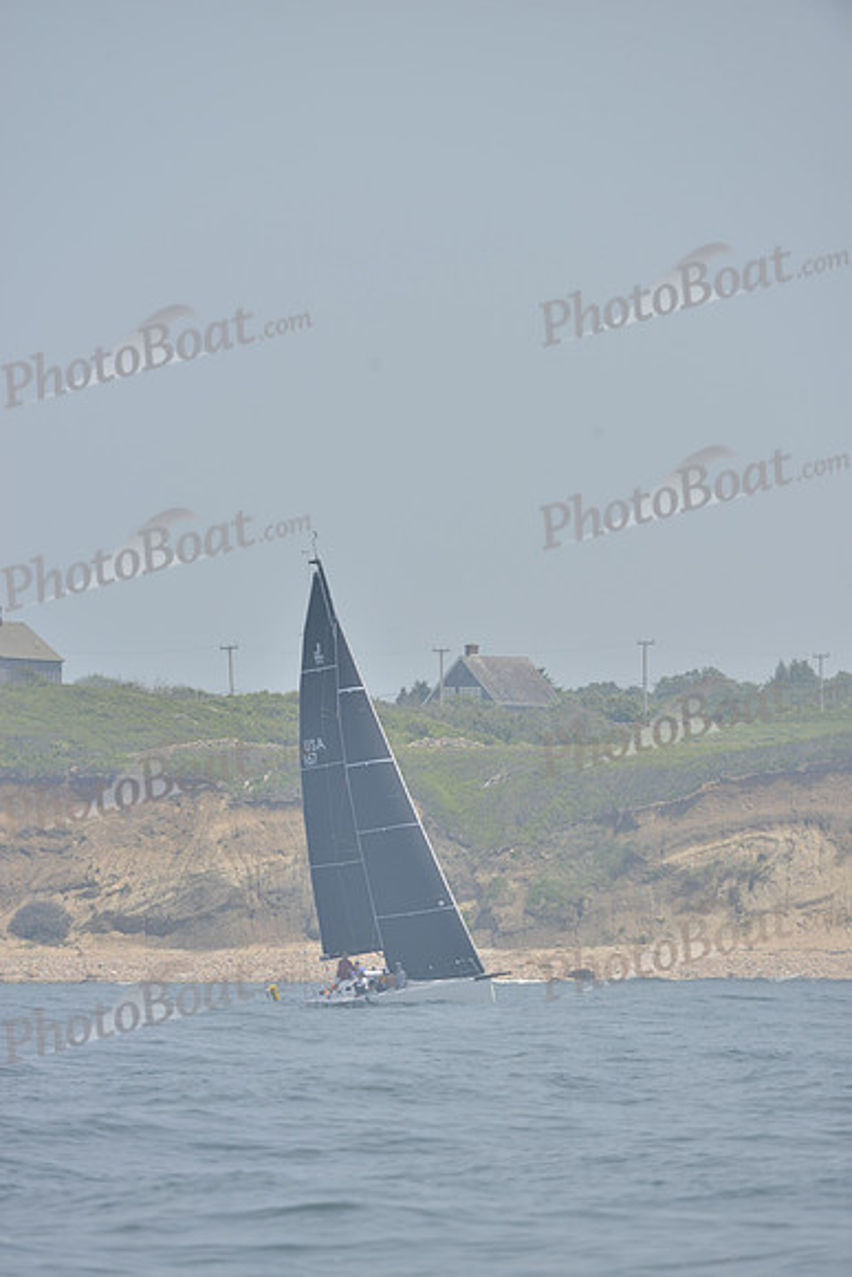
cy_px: 638
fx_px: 8514
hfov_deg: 5.7
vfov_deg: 8.6
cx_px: 426
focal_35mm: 240
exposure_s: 1/1000
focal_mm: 240
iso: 280
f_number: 8
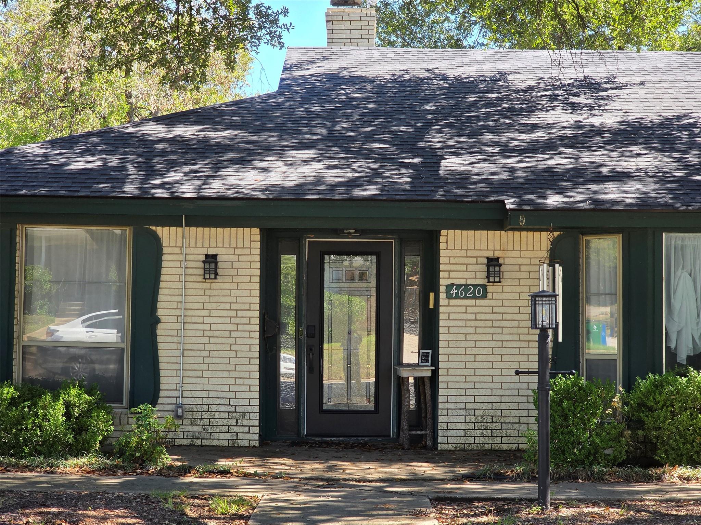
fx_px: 1397
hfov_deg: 28.2
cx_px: 350
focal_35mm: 69
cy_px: 262
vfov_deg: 21.3
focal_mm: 7.9
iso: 50
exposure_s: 1/232
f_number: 2.4
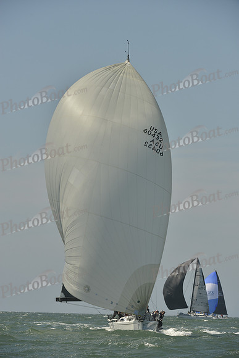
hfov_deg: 6.9
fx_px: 1990
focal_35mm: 200
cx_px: 120
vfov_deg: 10.3
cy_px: 179
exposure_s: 1/1600
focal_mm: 200
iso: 280
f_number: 9
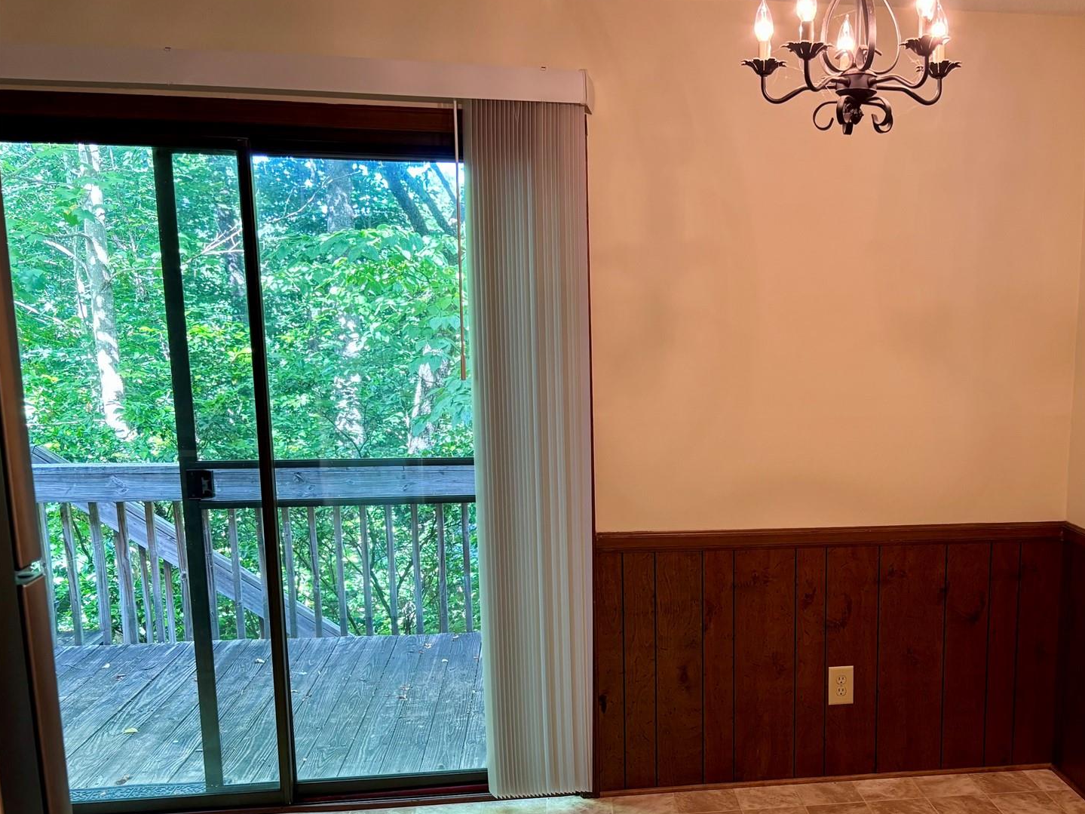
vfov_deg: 38.3
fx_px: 1160
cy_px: 533
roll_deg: -0.3
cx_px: 768
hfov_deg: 48.8
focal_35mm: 37
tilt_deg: -9.5
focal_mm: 5.96
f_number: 1.6
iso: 100
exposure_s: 1/60
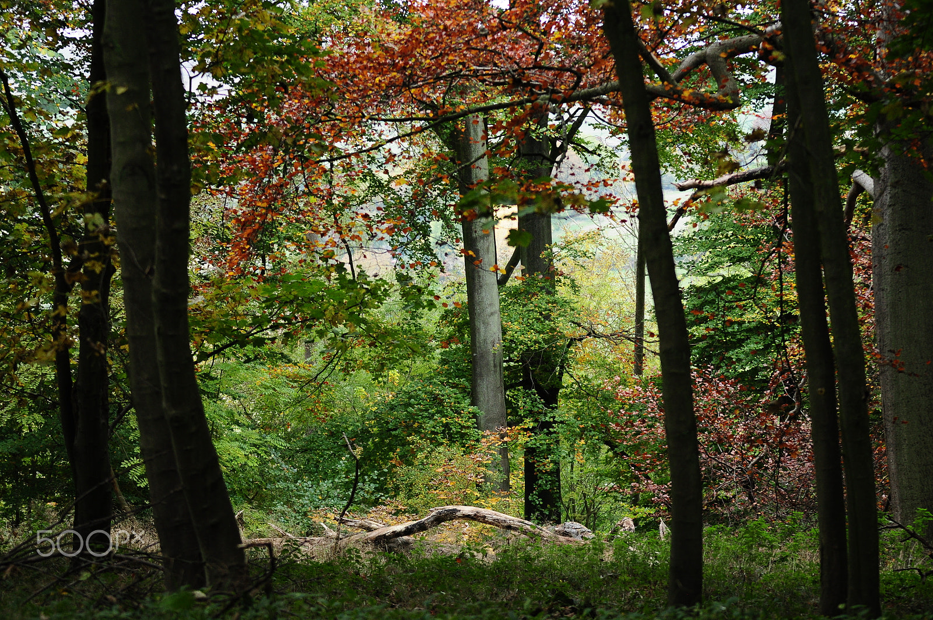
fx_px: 2718
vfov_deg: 13.0
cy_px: 310
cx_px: 466
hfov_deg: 19.5
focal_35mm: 105
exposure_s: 1/160
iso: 500
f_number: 2.8
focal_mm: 70
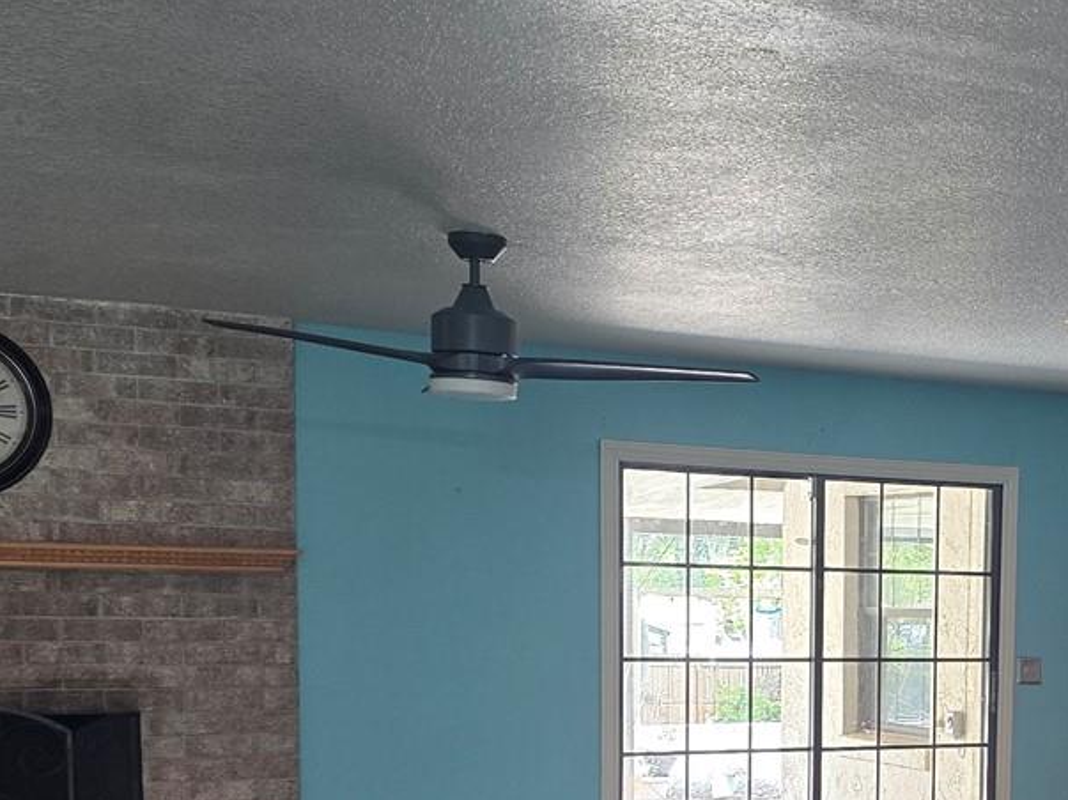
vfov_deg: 23.2
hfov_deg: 30.3
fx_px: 1882
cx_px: 960
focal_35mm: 61
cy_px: 777
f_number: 1.7
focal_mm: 6.3
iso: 200
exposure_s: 1/120
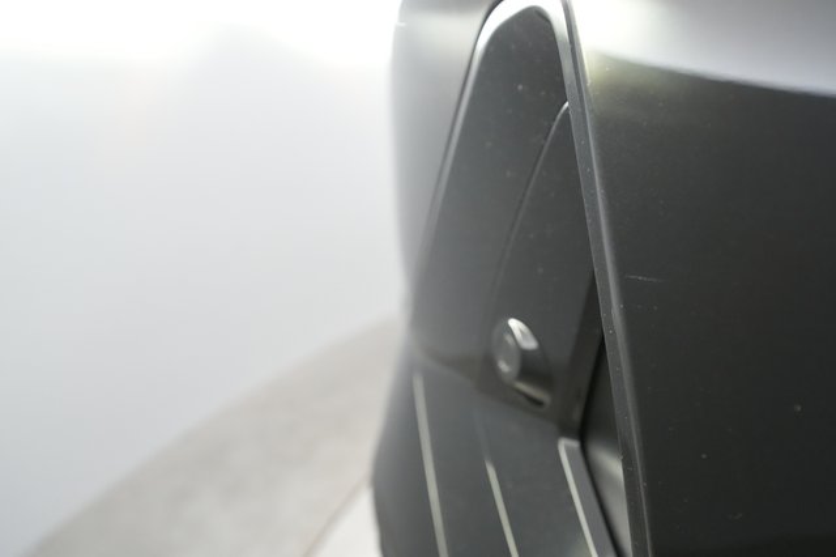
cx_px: 418
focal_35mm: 28
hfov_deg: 65.5
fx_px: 650
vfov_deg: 46.4
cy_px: 278
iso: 6400
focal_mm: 28
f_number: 4.5
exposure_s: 1/100
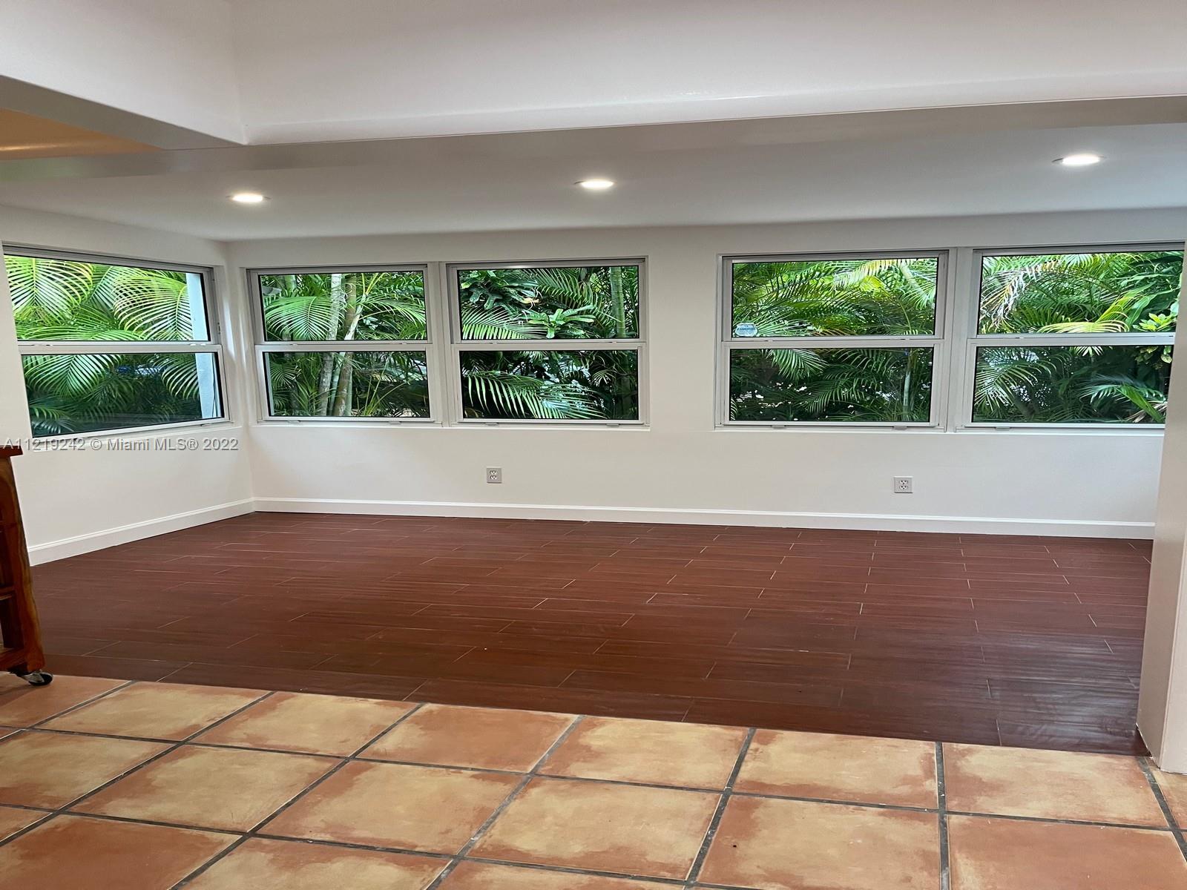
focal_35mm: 26
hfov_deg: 67.3
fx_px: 892
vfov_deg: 53.1
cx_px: 594
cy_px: 445
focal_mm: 5.1
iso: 100
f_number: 1.6
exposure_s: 1/60
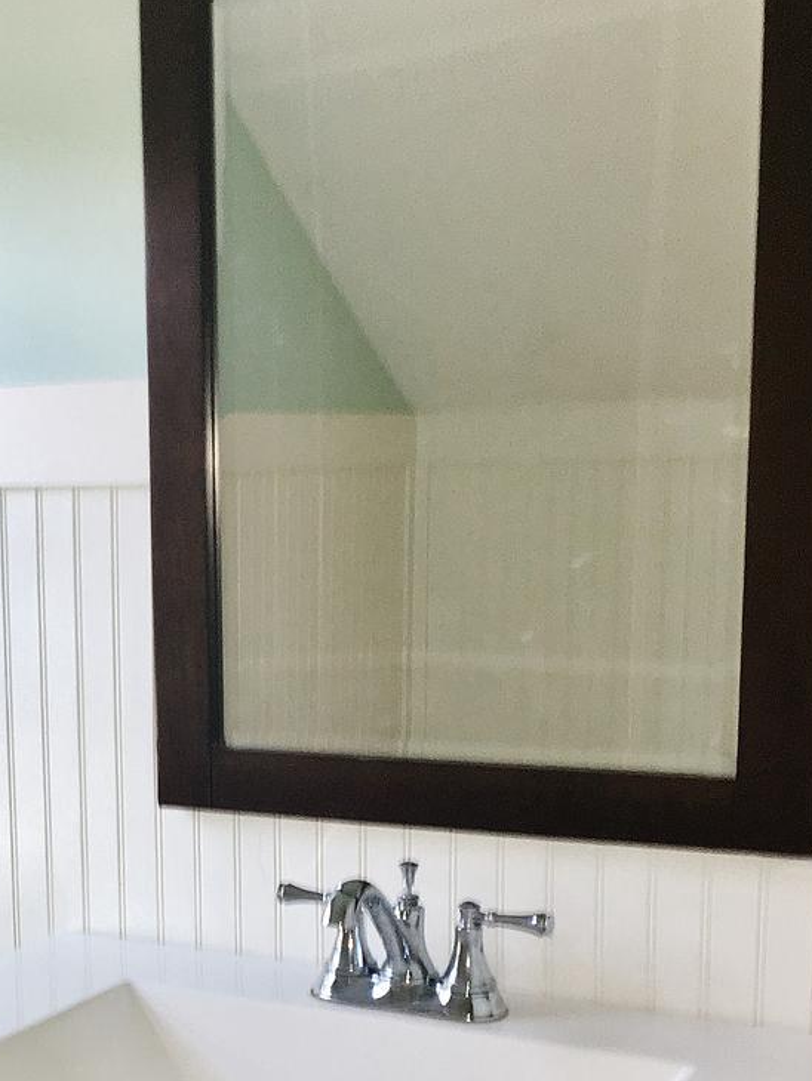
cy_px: 822
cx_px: 47
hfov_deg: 23.3
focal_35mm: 61
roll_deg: -0.9
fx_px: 1907
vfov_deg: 31.1
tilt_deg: -9.5
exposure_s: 1/30
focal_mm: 4.15
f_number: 2.2
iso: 40
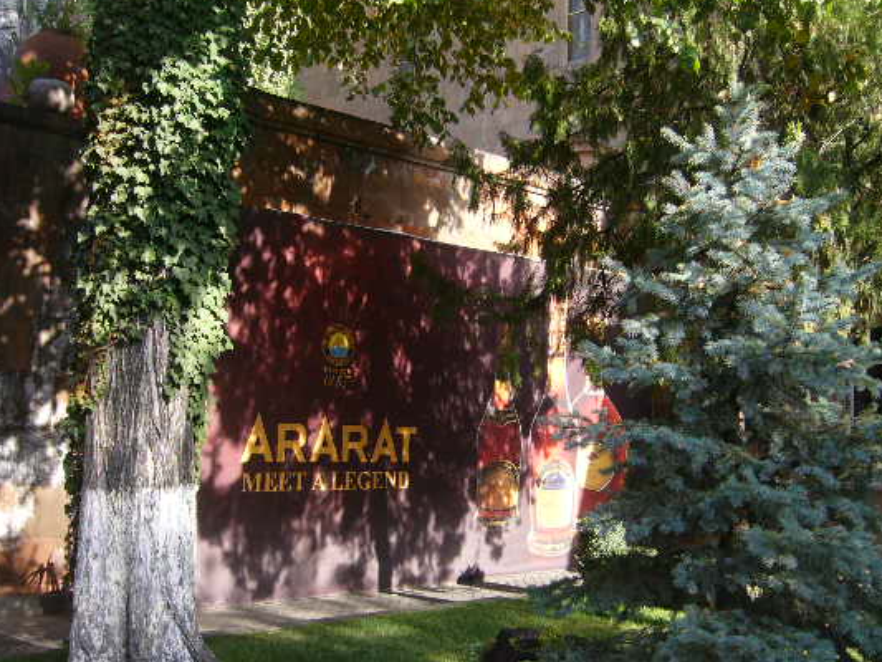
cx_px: 440
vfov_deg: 34.3
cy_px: 372
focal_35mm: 42
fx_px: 1070
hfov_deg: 44.8
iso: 80
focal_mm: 5.8
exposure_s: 1/160
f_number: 2.8
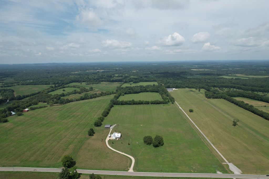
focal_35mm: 22
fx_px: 164
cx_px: 134
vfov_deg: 57.2
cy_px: 90
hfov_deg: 78.6
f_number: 2.8
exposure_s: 1/3000
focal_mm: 8.38
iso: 110
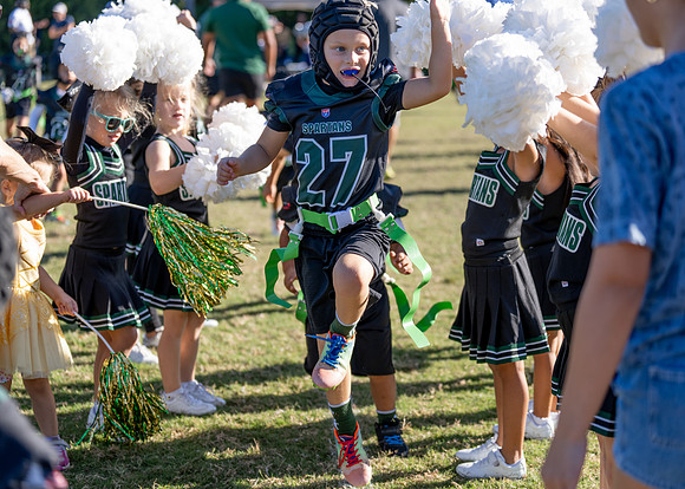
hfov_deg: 27.0
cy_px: 244
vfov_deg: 19.4
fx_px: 1427
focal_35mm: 73
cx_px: 342
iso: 160
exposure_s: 1/1000
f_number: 2.8
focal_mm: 70
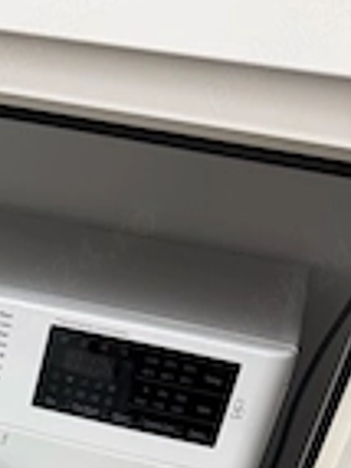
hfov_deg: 19.7
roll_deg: -8.5
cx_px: -138
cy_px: 579
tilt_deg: -30.9
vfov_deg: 25.6
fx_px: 907
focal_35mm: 67
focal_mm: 6.76
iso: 125
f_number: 1.78
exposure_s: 1/50
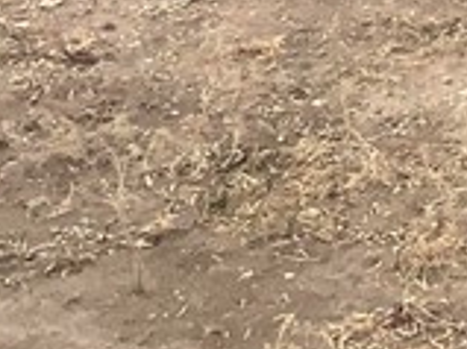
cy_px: -692
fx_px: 2521
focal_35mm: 187
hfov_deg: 9.5
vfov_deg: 7.1
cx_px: 1096
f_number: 1.8
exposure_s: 1/898
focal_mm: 3
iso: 16
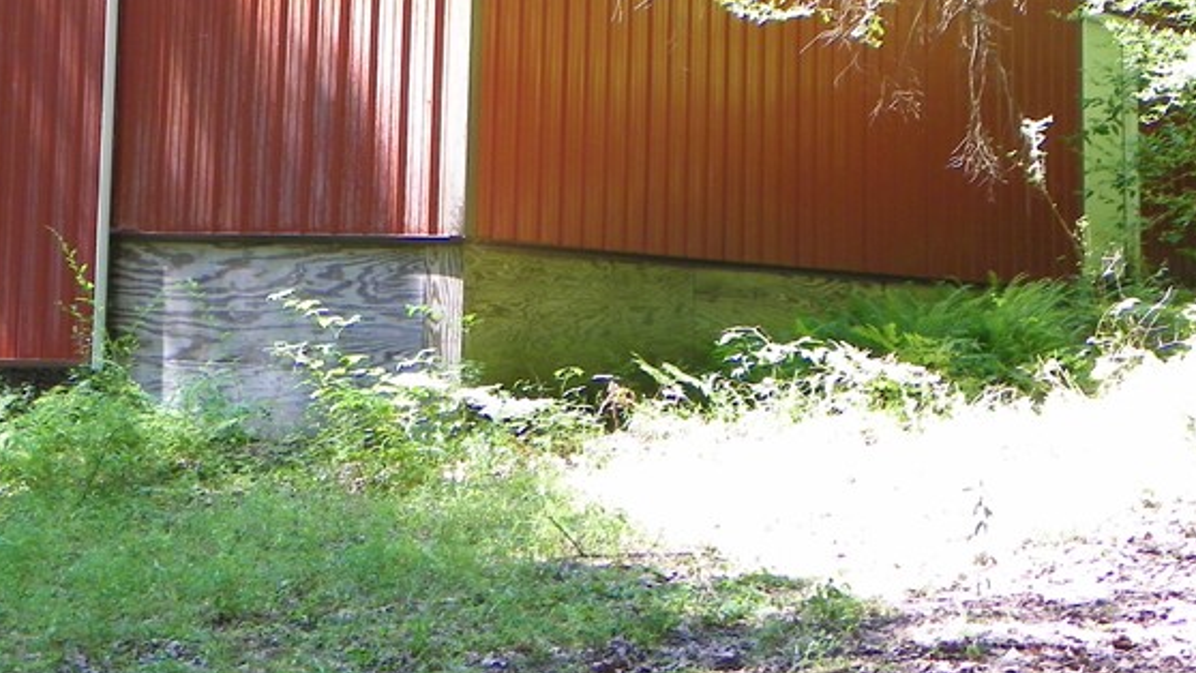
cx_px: 311
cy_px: -54
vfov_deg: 13.8
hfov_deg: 24.5
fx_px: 2728
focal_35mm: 86
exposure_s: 1/50
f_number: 3.2
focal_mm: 7.6
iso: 64
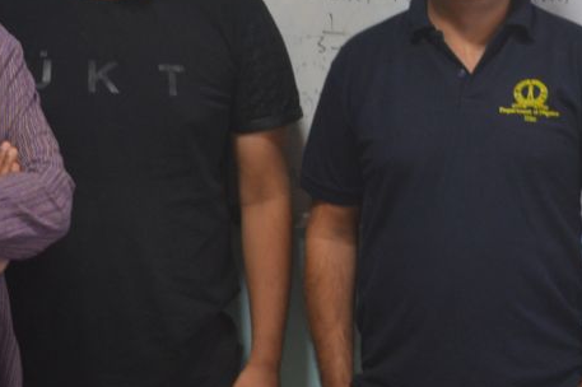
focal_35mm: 114
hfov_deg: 17.8
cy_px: -37
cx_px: 434
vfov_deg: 11.8
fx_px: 1847
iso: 450
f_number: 4.5
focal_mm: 29
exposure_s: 1/15
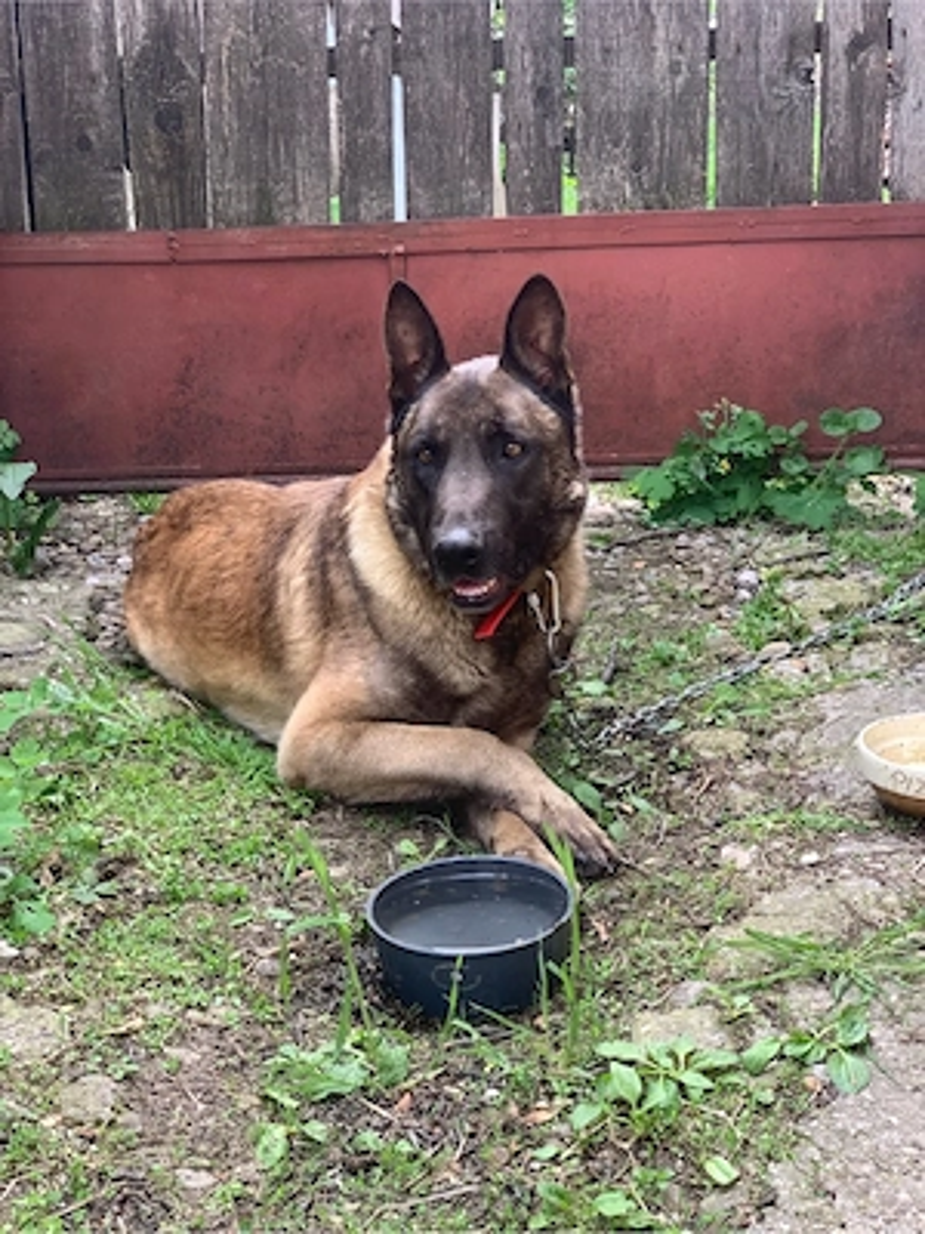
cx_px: 462
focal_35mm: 52
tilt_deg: -15.0
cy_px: 617
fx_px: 1853
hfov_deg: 28.0
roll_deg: -0.4
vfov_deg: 36.8
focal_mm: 6
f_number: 2.4
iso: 16
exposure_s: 1/109
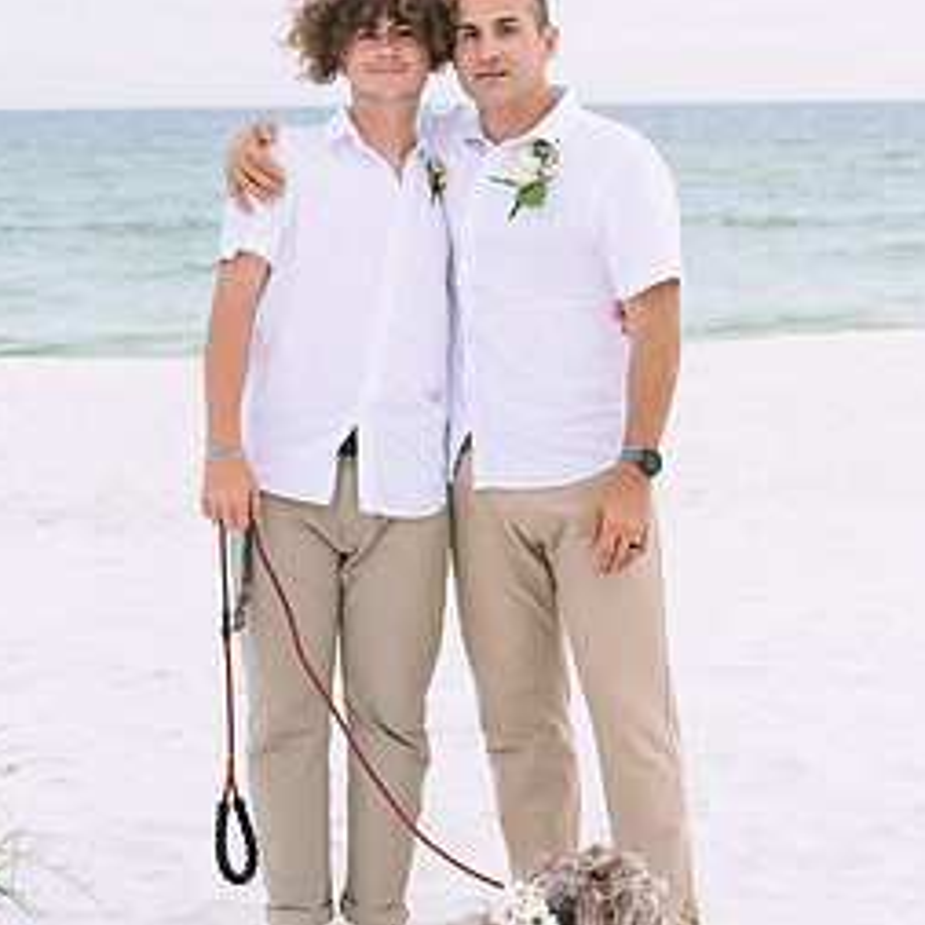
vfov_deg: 14.8
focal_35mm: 118
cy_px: 406
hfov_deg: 14.8
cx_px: 470
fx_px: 3567
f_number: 6.3
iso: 2500
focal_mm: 78
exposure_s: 1/800
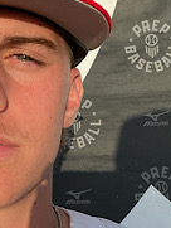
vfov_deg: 30.1
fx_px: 421
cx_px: 35
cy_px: 147
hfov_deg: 22.7
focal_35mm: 64
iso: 16
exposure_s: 1/1377
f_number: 1.8
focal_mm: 3
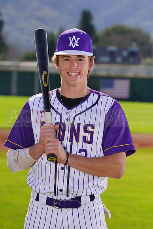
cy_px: 114
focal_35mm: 221
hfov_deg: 6.2
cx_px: 76
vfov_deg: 9.3
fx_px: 1408
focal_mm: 221
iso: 100
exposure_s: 1/250
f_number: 9
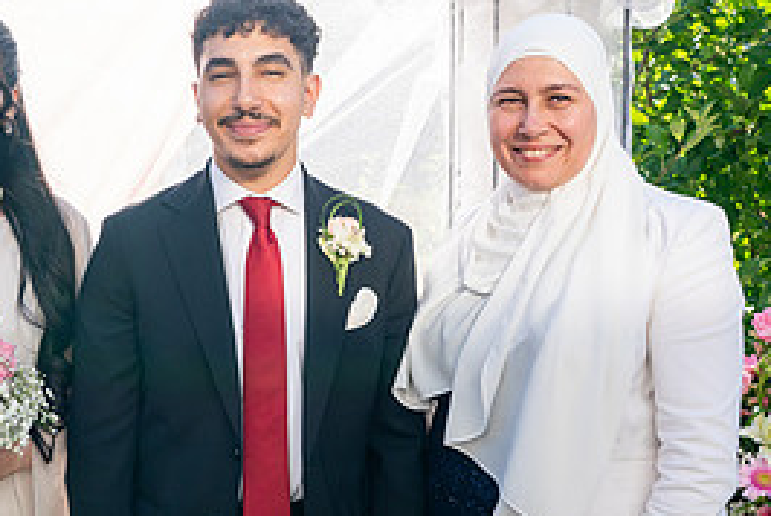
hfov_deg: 31.0
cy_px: 373
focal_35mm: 61
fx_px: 1308
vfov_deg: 22.2
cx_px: 46
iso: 200
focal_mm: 28
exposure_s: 1/640
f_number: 3.5
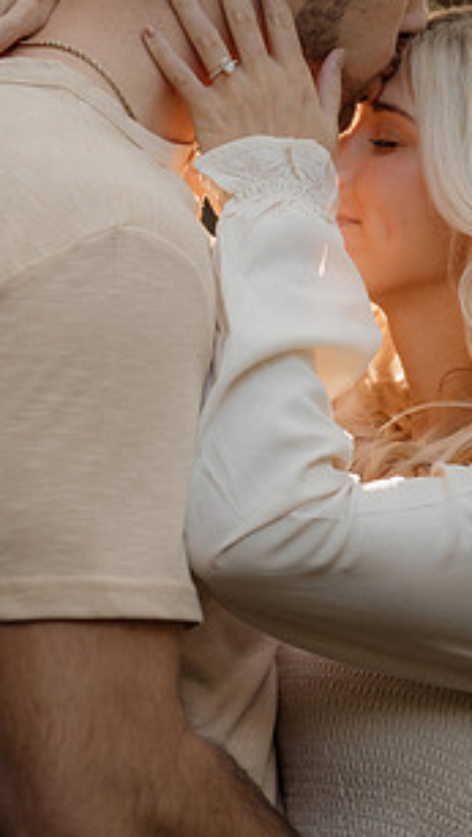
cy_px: 243
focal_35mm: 161
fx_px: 3577
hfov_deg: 7.5
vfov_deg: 13.3
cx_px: 229
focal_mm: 70
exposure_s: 1/160
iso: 500
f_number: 2.8
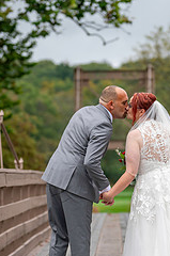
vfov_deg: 10.5
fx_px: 1401
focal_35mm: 197
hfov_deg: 6.9
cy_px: 144
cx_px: 121
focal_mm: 105
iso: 640
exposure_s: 1/2000
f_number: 2.8
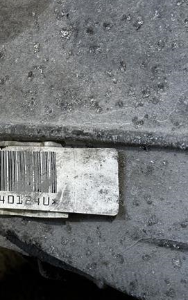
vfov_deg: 27.5
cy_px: 158
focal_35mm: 75
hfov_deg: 16.9
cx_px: -11
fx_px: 615
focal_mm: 6.86
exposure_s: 1/100
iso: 100
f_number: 1.78
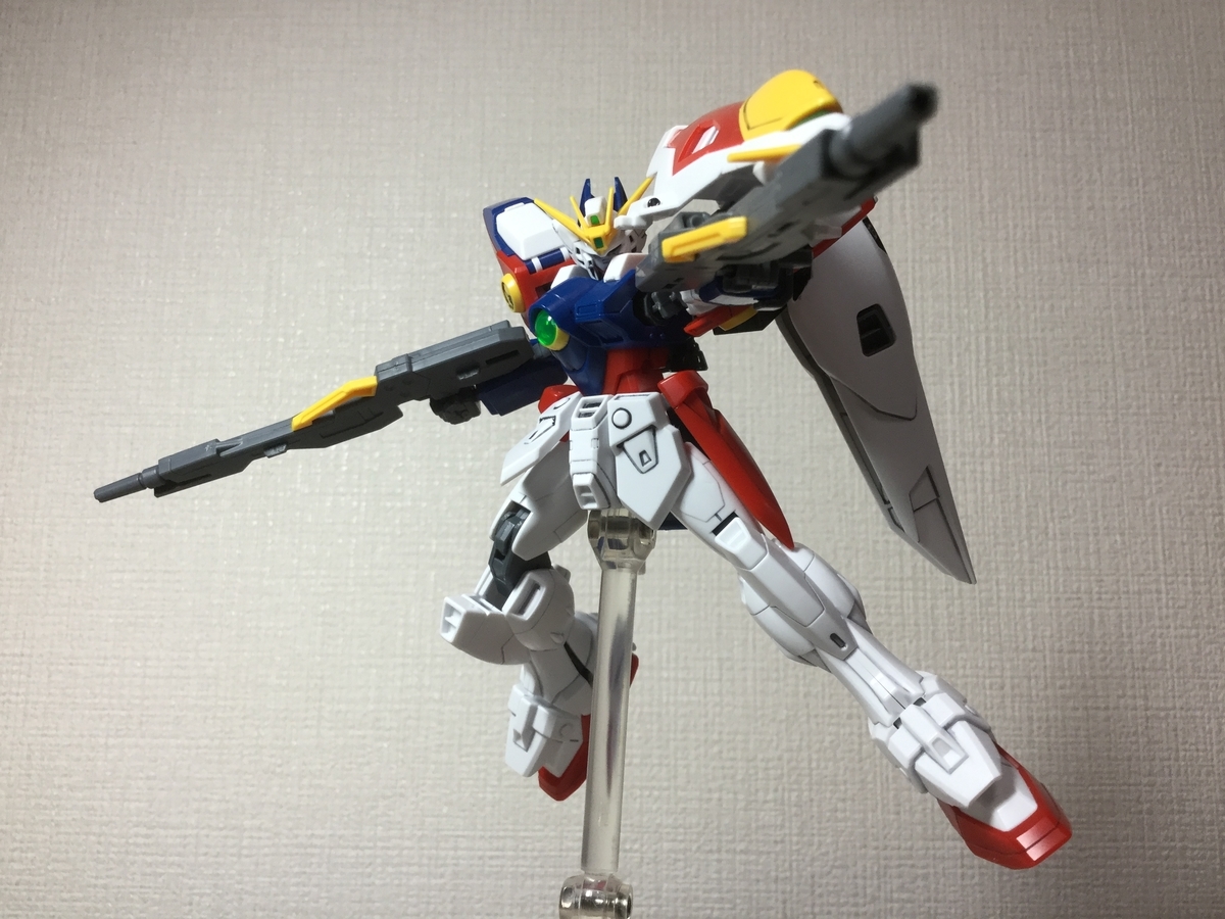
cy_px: 460
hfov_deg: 58.4
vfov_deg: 45.4
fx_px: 1097
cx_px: 612
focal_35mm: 31
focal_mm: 3.3
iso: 25
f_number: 2.4
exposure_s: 1/30
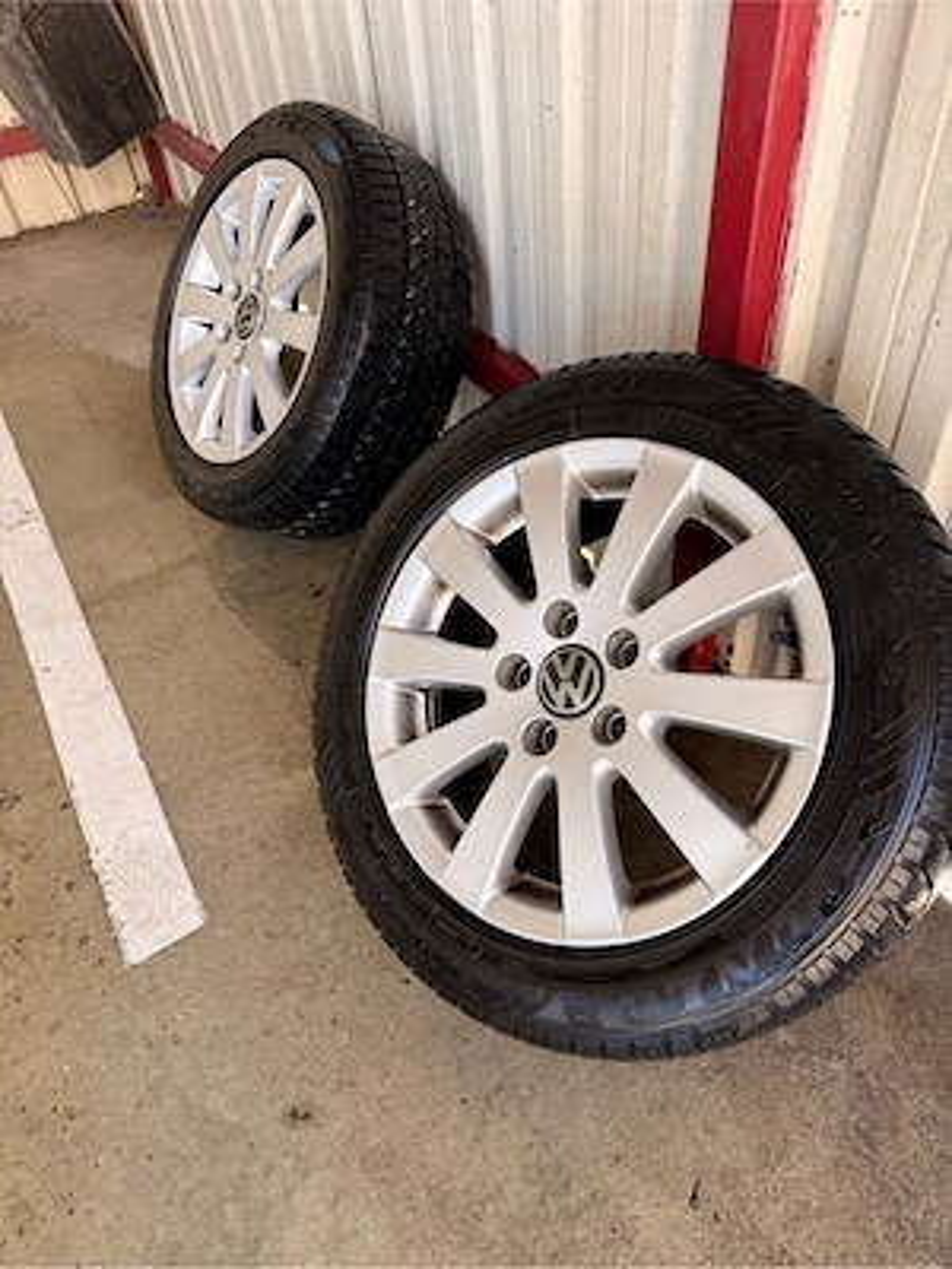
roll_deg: +5.1
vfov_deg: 71.6
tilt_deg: -43.9
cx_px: 476
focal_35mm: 24
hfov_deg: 56.8
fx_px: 880
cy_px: 634
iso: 64
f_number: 1.78
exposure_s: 1/121
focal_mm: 6.76
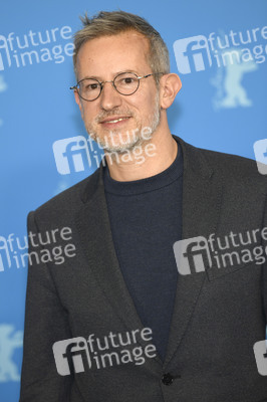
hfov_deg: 6.9
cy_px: 201
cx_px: 134
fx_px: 2229
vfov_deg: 10.3
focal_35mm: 200
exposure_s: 1/400
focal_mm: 200
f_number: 3.5
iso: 800
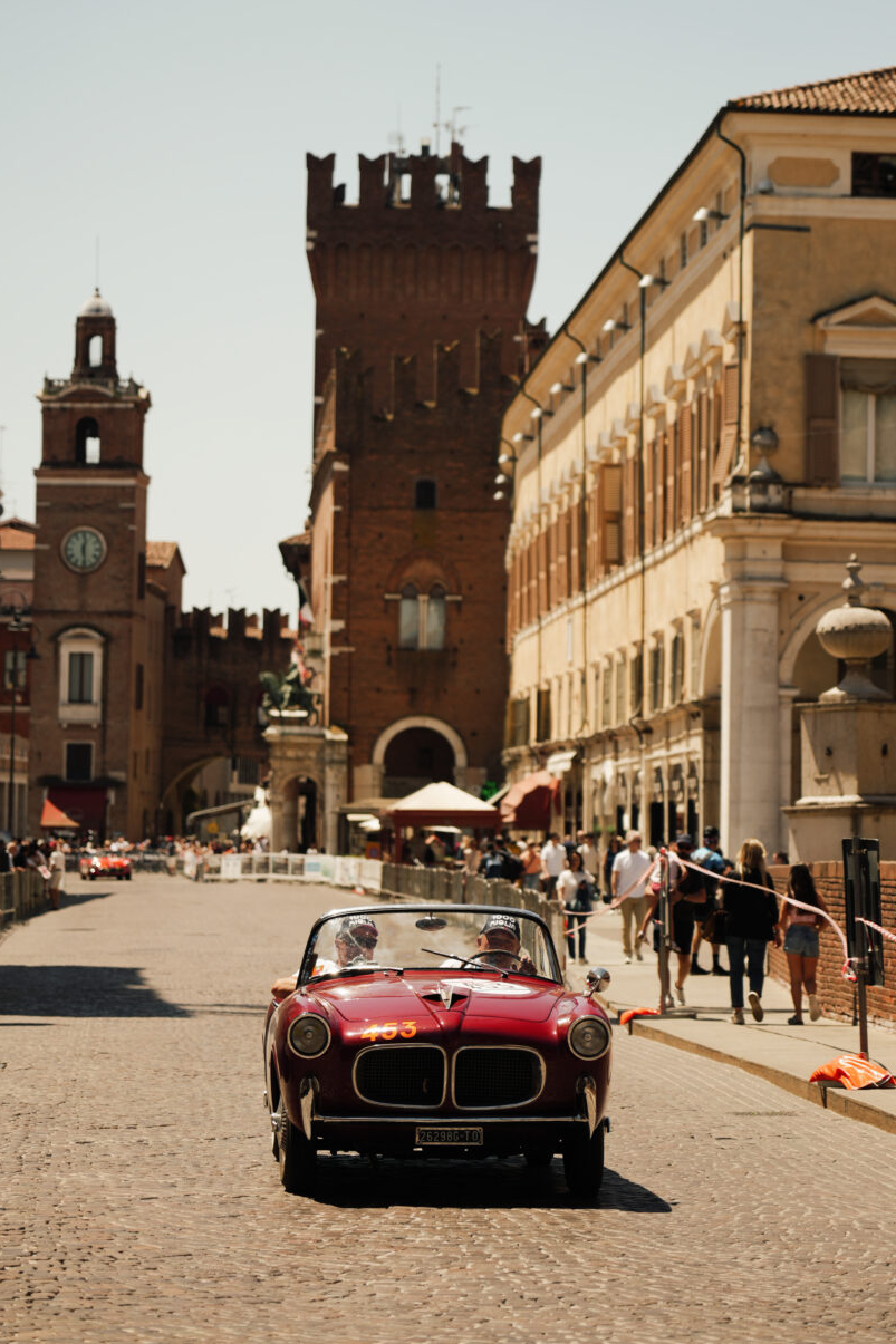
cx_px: 460
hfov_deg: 11.2
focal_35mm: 122
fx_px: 4556
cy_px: 628
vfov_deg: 16.8
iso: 100
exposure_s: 1/500
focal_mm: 105
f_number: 4
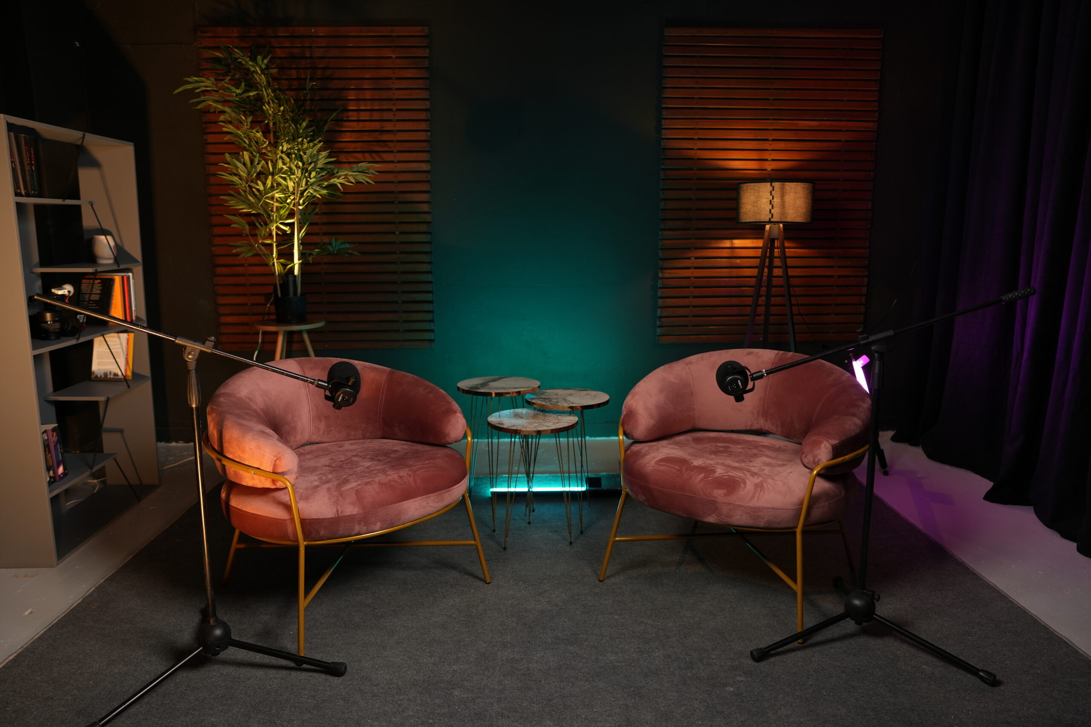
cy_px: 364
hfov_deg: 73.7
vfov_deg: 53.1
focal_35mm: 24
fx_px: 727
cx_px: 546
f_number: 2.2
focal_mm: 24
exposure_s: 1/100
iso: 400
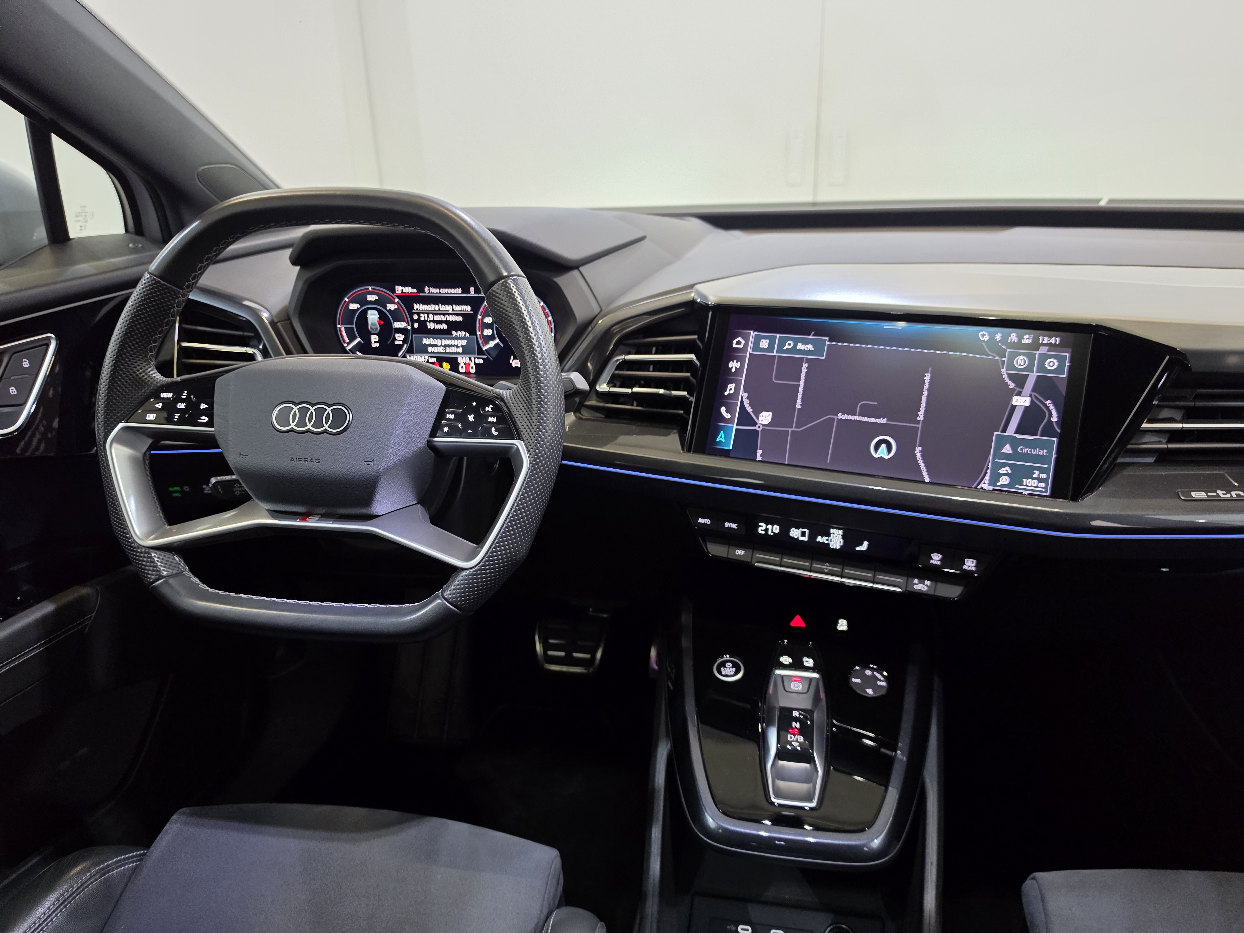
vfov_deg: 58.9
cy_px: 466
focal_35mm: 23
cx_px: 622
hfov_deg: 73.9
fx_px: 827
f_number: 1.4
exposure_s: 1/100
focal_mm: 6.5
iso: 250
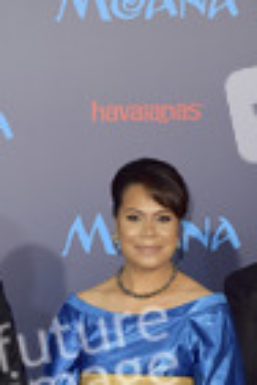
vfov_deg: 13.9
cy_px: 508
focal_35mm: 142
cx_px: 119
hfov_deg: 9.7
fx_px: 1520
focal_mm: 50
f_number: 4.5
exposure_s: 1/320
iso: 400
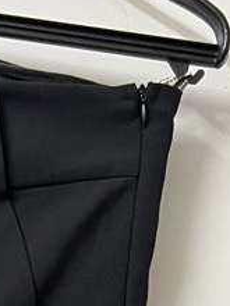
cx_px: -120
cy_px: 545
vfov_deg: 14.7
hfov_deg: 12.0
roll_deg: -4.6
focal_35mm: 118
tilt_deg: -7.0
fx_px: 1045
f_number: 1.5
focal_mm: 5.7
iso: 500
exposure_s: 1/50
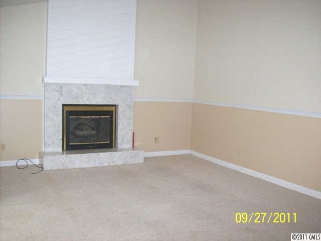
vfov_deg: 39.7
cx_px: 160
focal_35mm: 36
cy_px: 120
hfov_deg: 51.4
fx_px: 334
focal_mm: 6
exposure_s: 1/64
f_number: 2.7
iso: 200
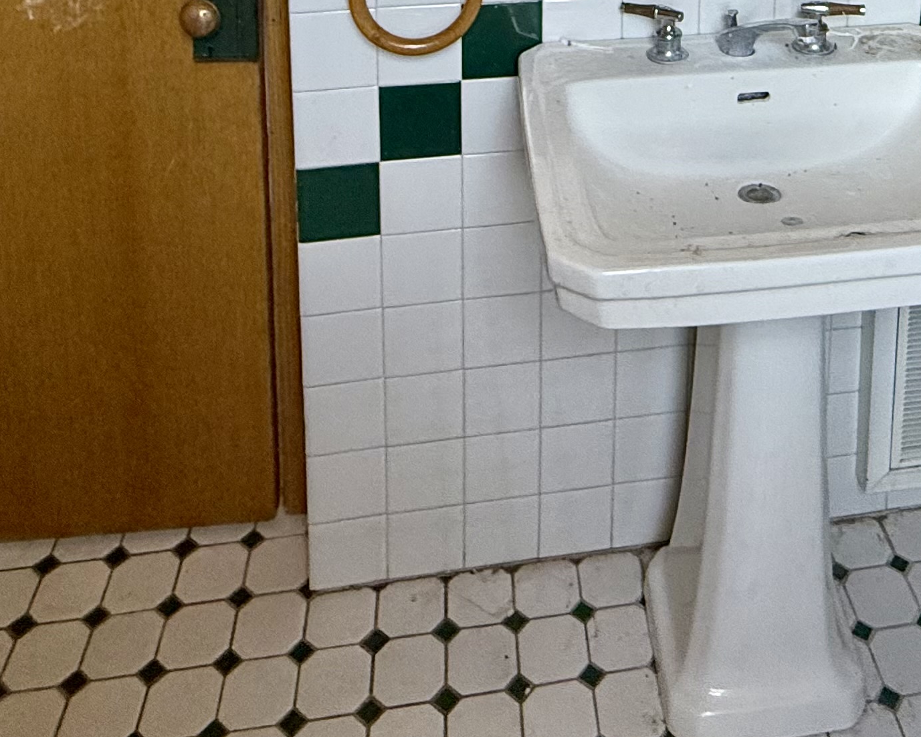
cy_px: -222
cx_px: 662
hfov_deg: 44.6
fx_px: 1090
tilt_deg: -9.0
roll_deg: -1.8
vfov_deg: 29.8
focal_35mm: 40
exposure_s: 1/99
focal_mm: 2.22
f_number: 2.2
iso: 200
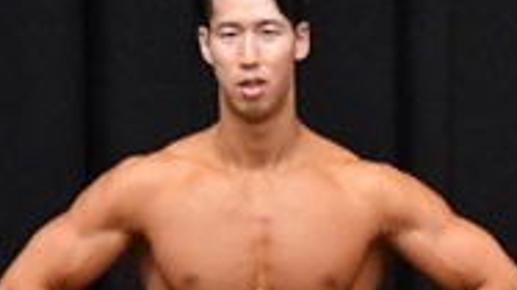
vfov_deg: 1.2
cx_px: 828
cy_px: 594
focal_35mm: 977
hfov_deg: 2.2
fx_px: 13388
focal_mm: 150
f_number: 5.6
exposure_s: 1/400
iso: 8000
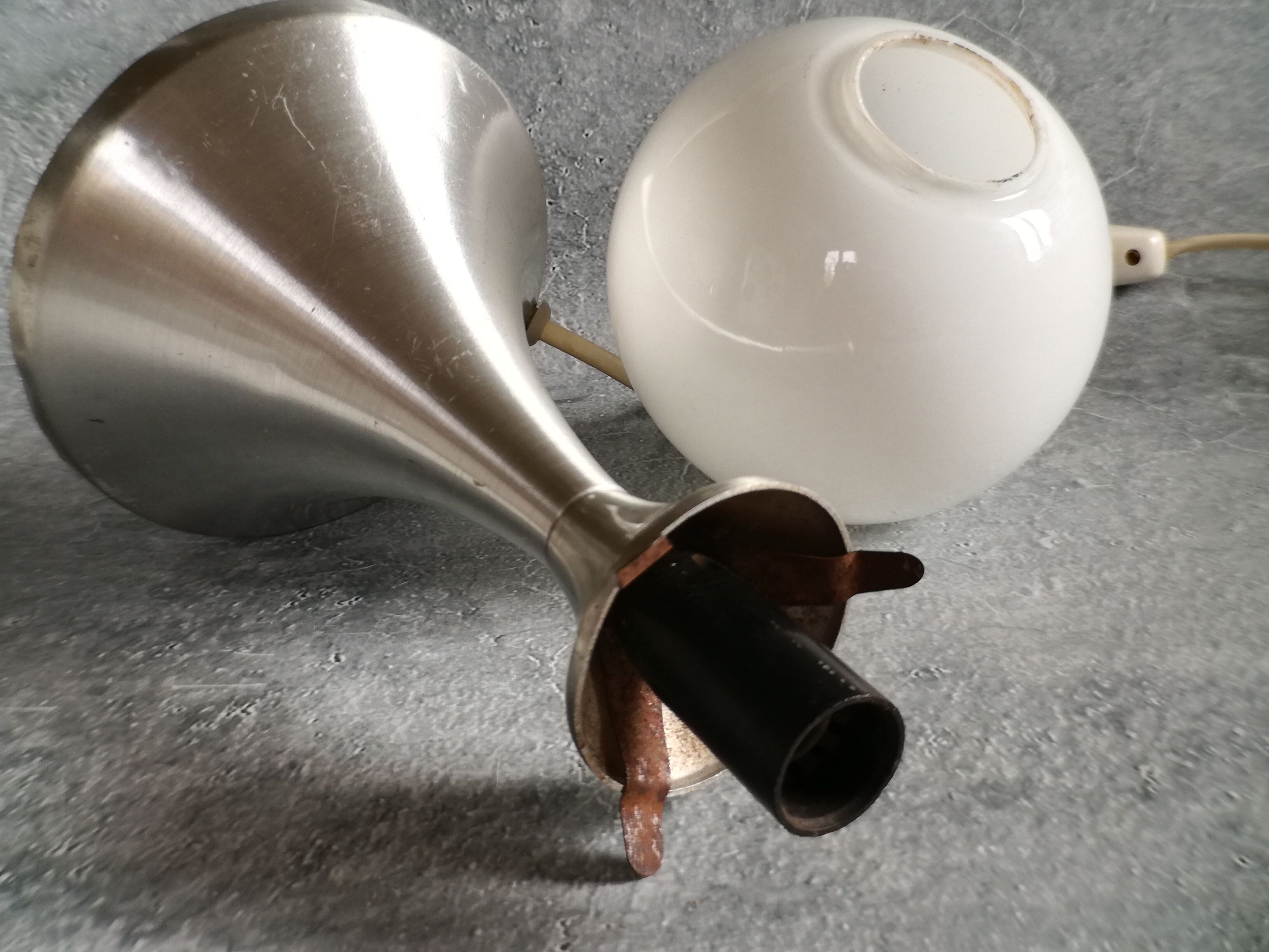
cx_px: 634
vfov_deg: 45.4
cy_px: 476
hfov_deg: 58.4
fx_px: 1136
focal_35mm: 31
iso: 80
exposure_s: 1/50
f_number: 2
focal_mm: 3.79
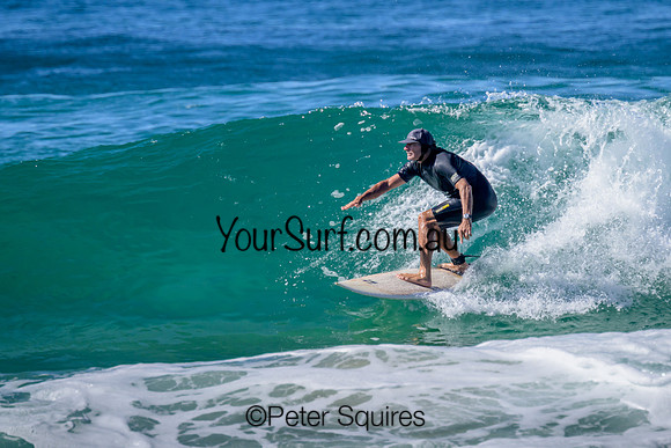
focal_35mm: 1090
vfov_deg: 1.3
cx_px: 381
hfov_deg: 1.9
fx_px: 20321
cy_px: 166
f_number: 11
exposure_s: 1/800
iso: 400
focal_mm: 800
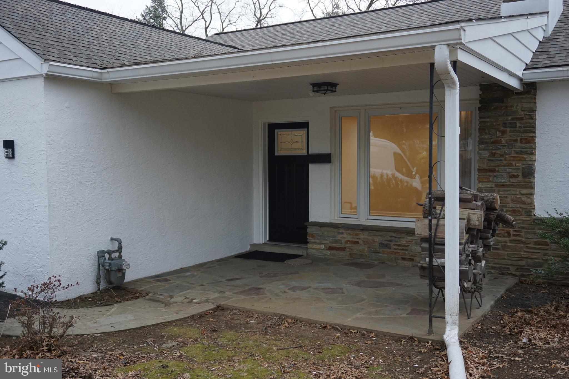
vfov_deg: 36.9
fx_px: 569
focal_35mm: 36
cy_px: 190
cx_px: 284
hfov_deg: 53.1
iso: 500
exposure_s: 1/160
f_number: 4.5
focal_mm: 24
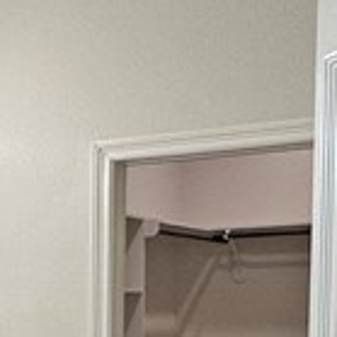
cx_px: -121
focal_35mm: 91
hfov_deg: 17.7
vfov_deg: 18.2
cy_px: 400
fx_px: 1002
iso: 100
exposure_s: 1/120
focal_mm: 2.22
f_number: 2.2
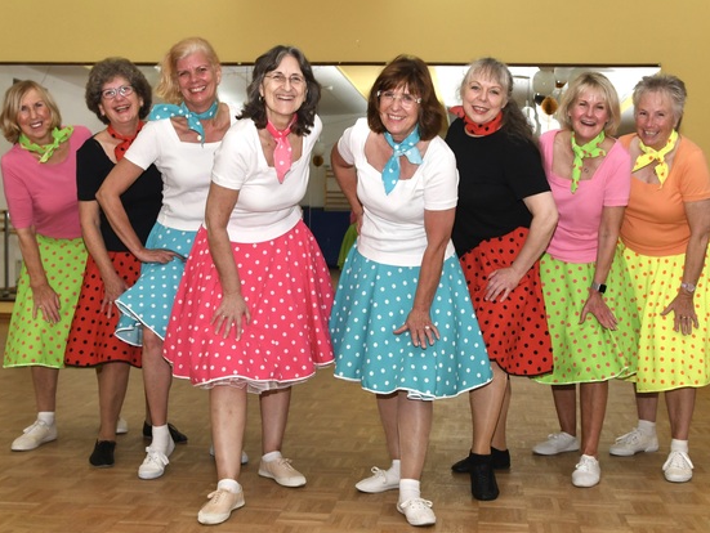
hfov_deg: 46.8
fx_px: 821
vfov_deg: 36.0
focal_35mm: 40
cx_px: 360
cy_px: 272
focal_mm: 24
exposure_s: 1/125
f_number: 5.6
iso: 800
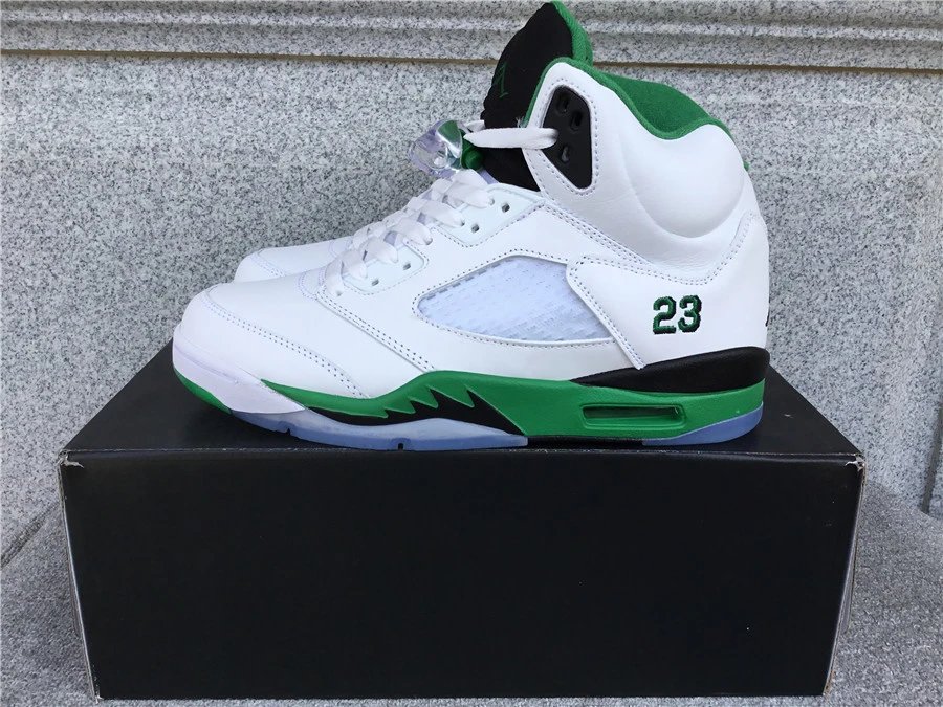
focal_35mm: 31
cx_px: 472
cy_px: 354
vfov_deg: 45.4
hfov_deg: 58.4
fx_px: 844
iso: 25
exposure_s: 1/468
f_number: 2.4
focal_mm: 3.3
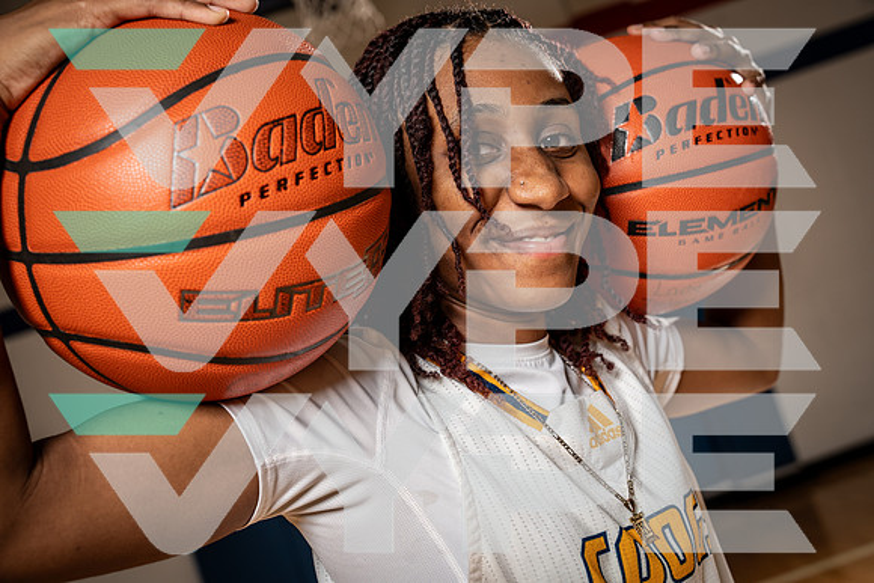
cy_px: 292
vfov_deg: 27.0
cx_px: 437
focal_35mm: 50
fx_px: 1214
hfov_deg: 39.6
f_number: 5.6
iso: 125
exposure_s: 1/250
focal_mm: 50
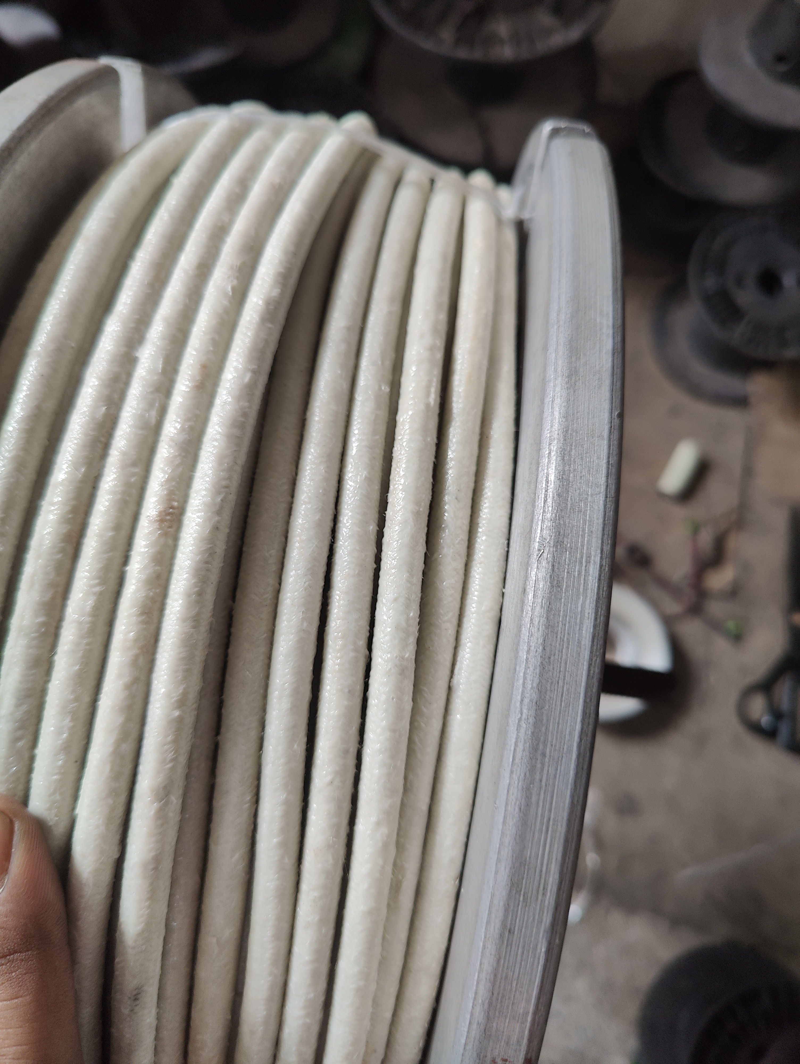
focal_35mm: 23
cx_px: 400
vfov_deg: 73.9
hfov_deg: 59.0
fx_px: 708
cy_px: 532
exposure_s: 1/50
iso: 200
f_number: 1.8
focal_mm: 6.06
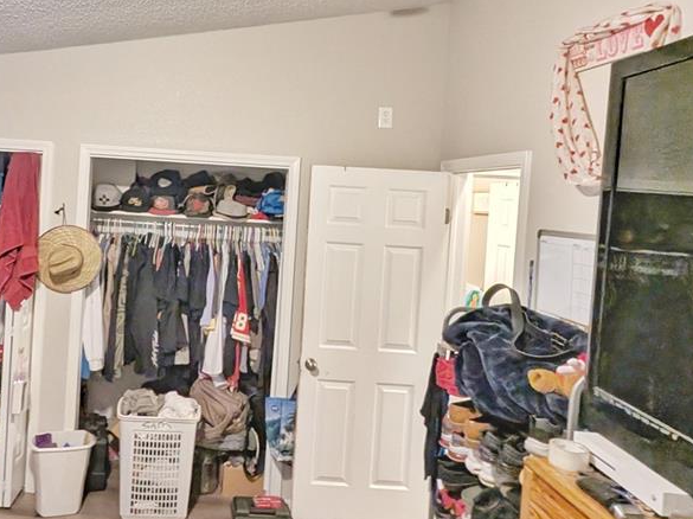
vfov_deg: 49.4
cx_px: 194
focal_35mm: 28
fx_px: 560
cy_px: 204
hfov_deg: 60.8
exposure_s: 1/30
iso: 148
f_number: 2.2
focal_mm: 2.22
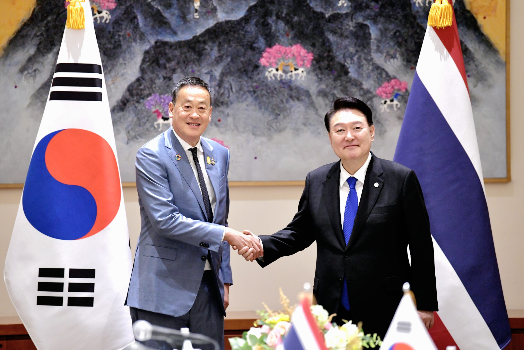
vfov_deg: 9.1
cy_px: 175
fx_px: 2183
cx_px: 262
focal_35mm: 150
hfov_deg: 13.7
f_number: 2.8
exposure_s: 1/200
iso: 2500
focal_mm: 150
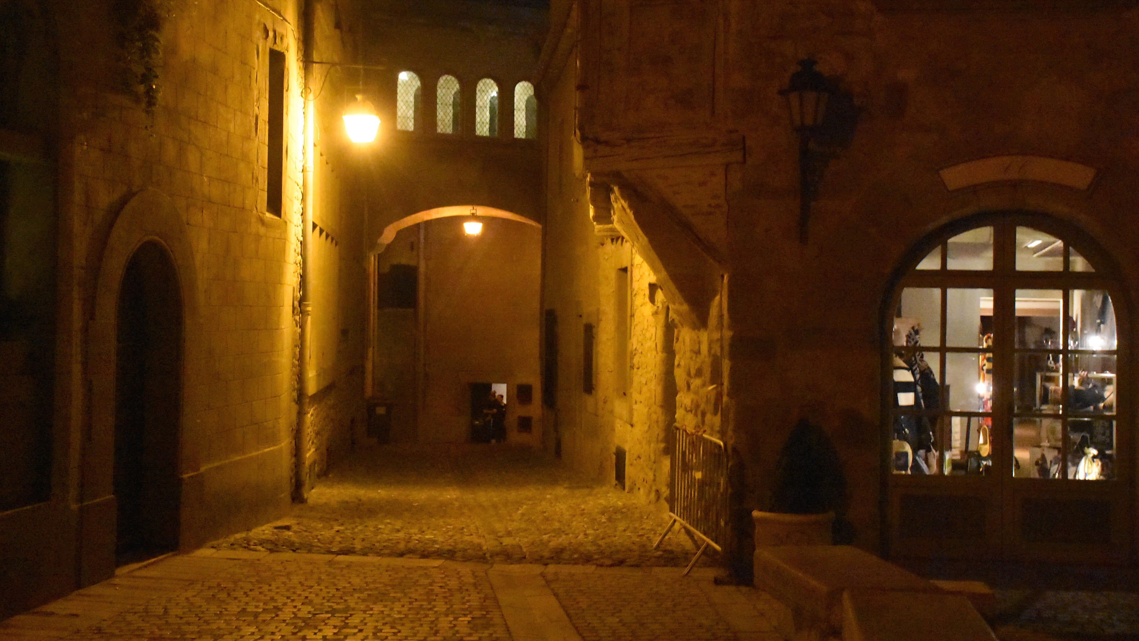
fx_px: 1450
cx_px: 575
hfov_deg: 42.9
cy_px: 306
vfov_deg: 24.9
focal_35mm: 48
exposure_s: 1/60
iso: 20000
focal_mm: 30
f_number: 4
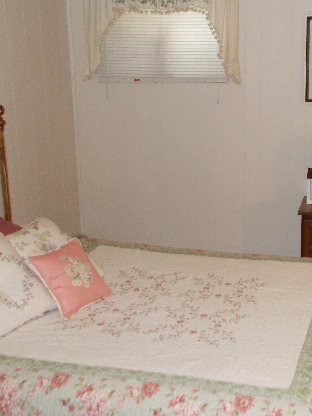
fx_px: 613
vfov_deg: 37.5
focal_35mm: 51
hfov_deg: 28.0
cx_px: 249
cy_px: 216
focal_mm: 4.6
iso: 220
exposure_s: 1/25
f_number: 3.2
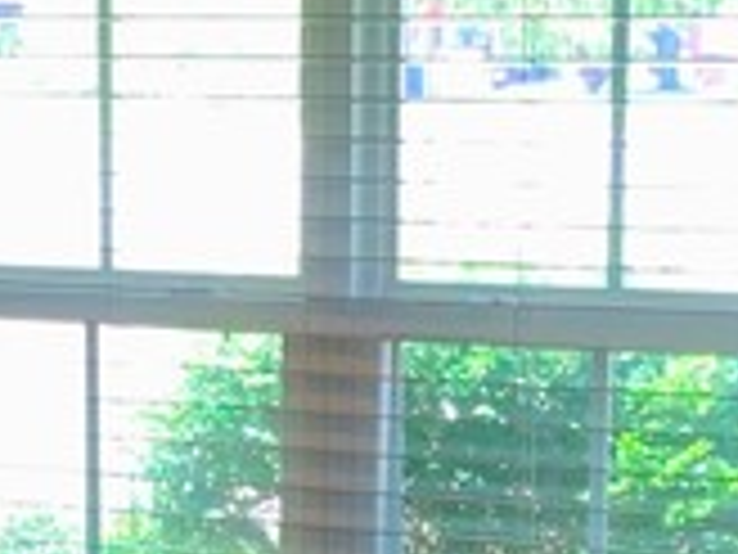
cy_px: 784
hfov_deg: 12.2
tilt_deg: -12.3
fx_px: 3454
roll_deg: +0.3
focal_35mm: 162
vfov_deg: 9.0
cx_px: 171
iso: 160
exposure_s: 1/60
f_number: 1.8
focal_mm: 4.25
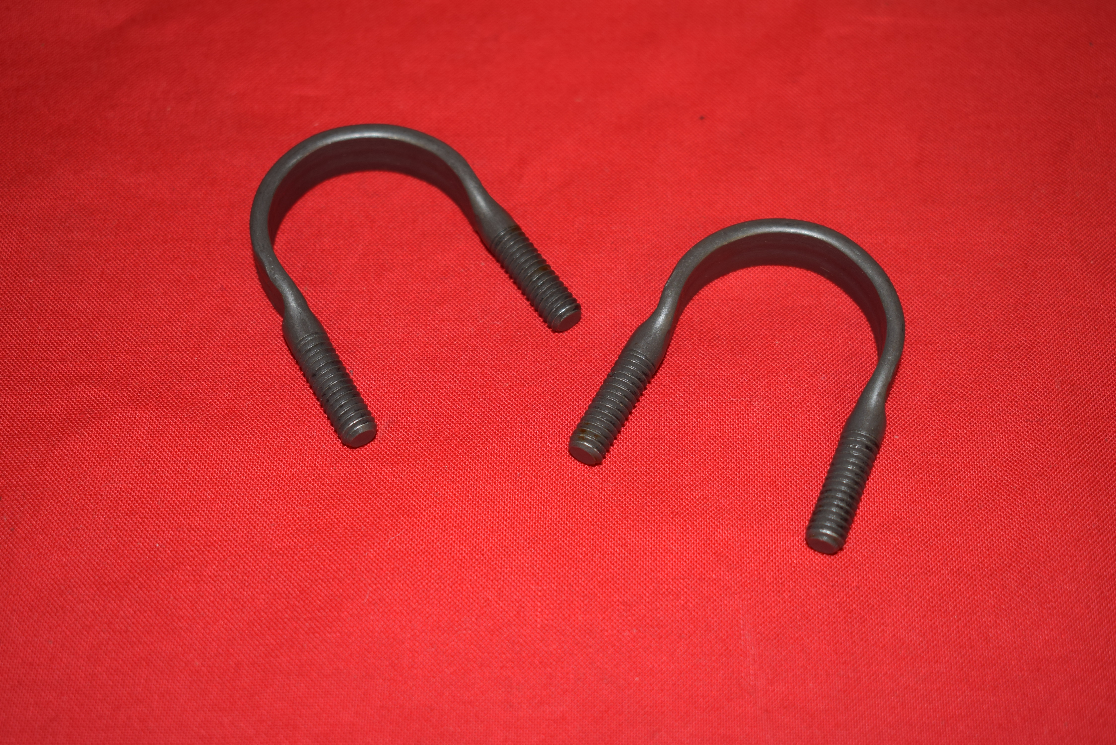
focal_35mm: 57
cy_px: 372
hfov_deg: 35.0
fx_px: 1767
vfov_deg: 23.8
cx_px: 558
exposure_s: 1/25
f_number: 5
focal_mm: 38
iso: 160
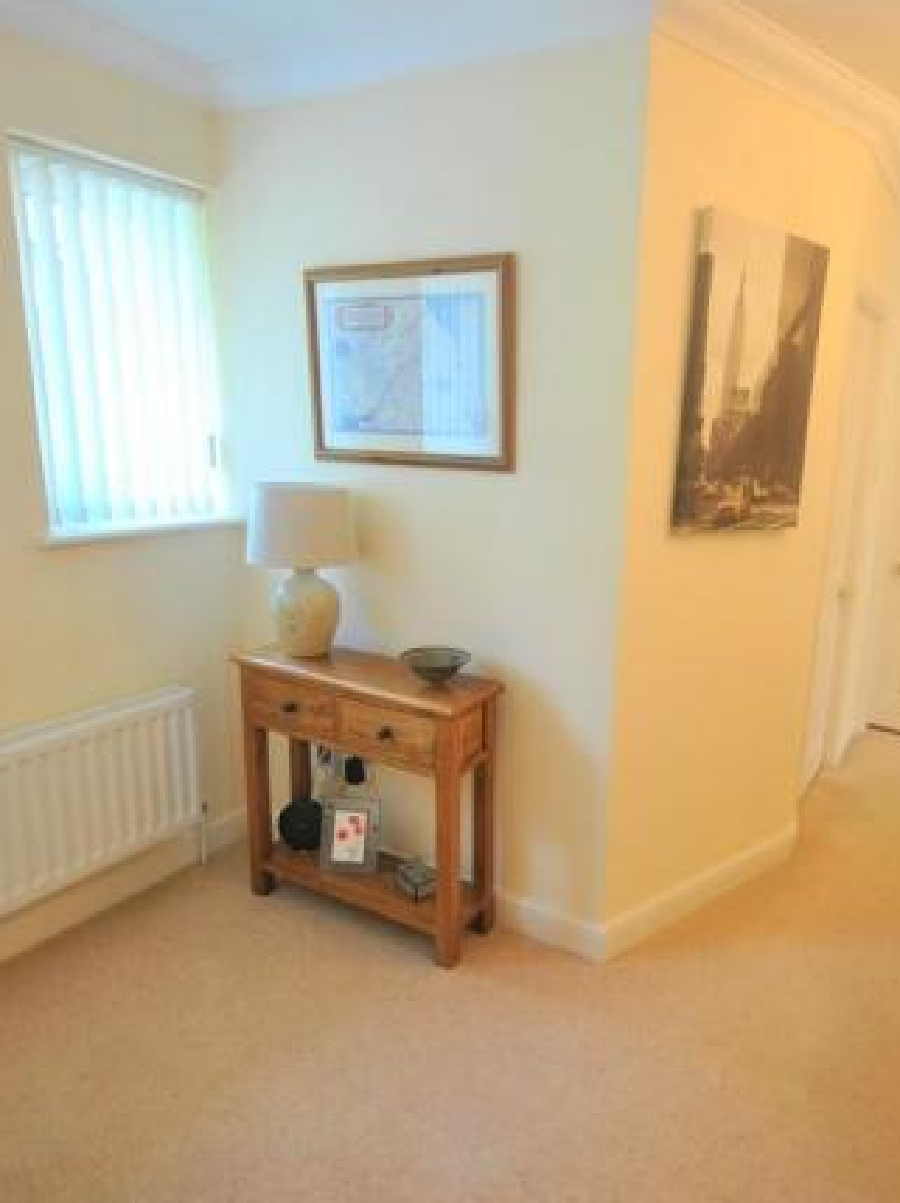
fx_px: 764
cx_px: 579
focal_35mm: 22
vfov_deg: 76.4
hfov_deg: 60.0
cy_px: 604
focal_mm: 10
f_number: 4
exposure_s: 1/30
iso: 320
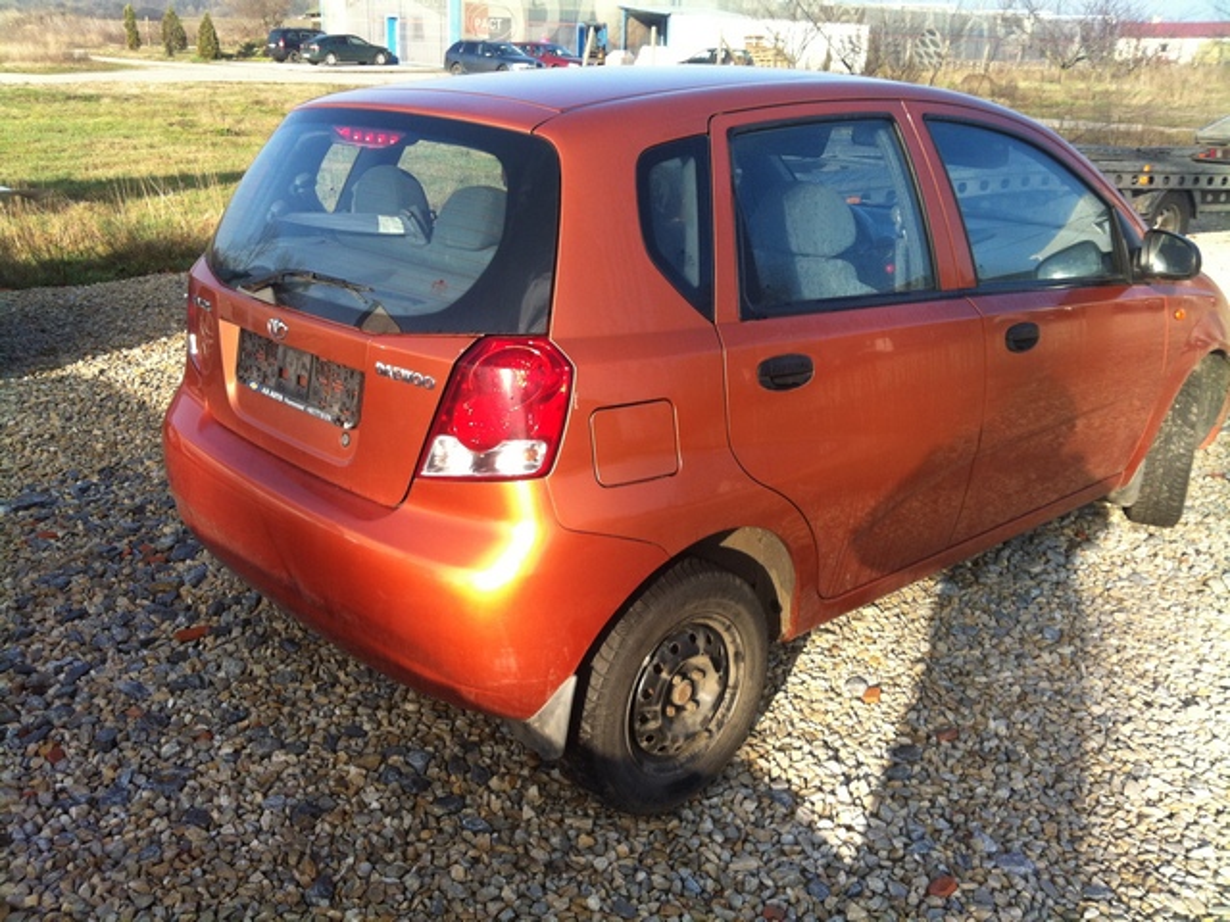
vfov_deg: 40.7
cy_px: 461
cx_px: 615
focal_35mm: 35
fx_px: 1244
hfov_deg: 52.6
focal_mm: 3.85
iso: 80
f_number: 2.8
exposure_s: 1/444
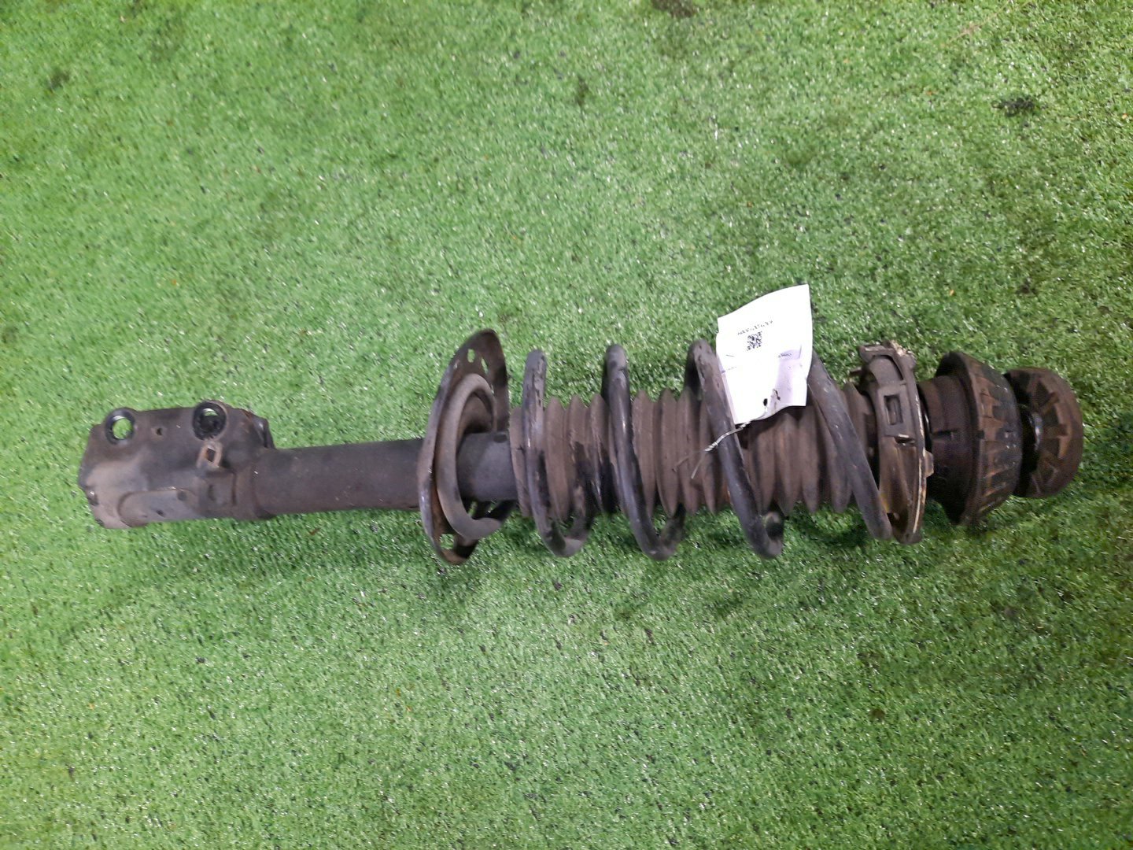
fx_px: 818
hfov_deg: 69.4
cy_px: 425
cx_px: 566
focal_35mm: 25
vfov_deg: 54.9
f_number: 2
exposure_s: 1/25
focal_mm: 4.6
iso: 419
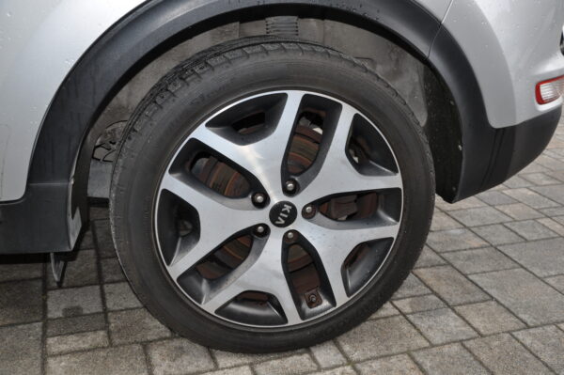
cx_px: 282
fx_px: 587
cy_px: 188
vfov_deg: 35.4
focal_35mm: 38
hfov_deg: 51.3
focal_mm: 25
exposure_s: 1/200
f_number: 5
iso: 200
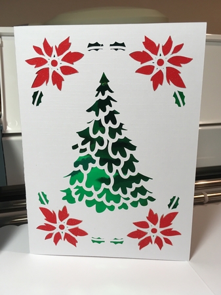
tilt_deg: -11.4
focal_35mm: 29
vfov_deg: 61.7
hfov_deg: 48.2
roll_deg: +1.1
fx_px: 247
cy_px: 148
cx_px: 110
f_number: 2.2
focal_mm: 4.15
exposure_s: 1/33
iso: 25
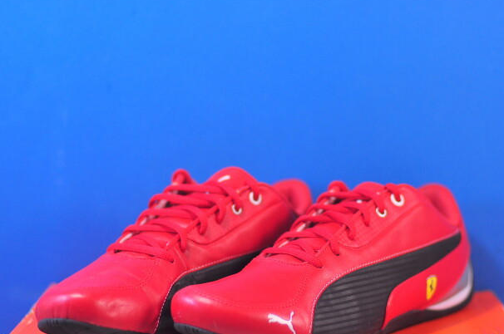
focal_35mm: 99
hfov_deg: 20.6
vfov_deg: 13.8
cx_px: 266
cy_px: 175
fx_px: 1384
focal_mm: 50
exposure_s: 1/320
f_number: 2.2
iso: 250
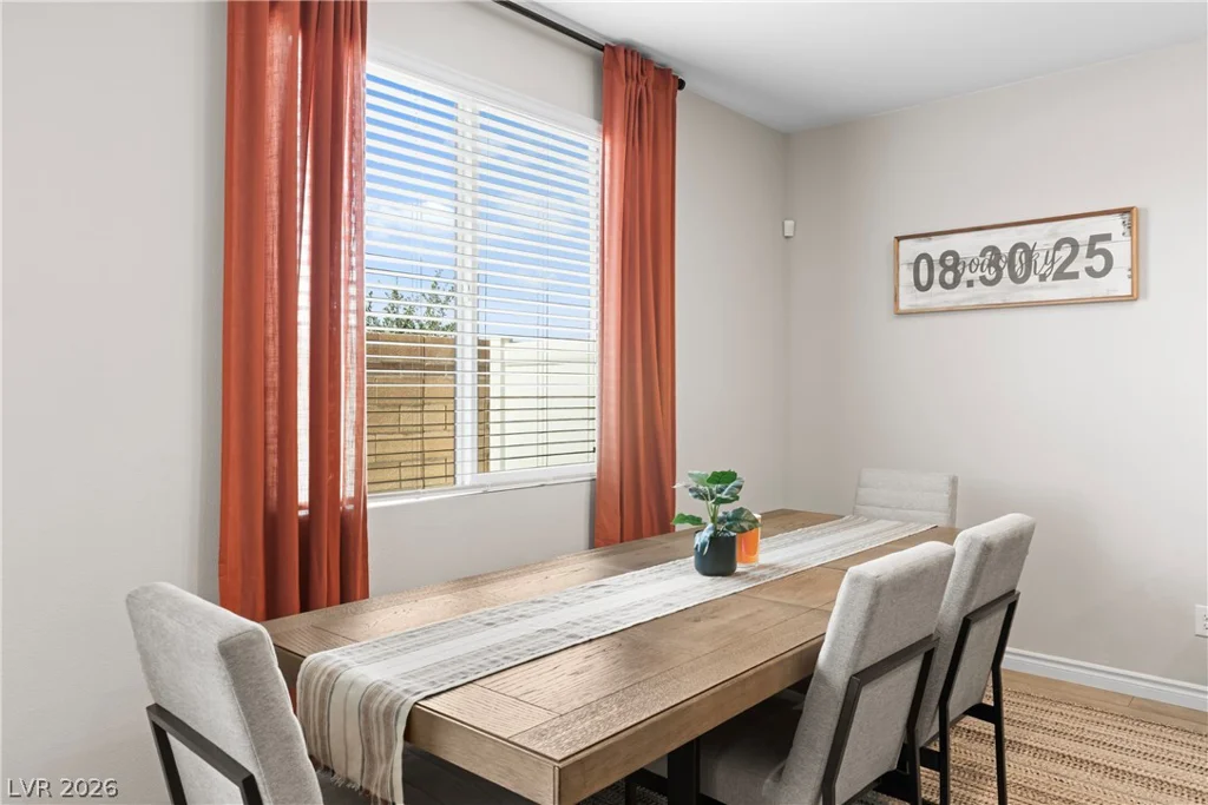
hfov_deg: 73.7
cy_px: 402
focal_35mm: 24
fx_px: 805
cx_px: 604
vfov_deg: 53.1
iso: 400
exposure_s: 1/25
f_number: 8
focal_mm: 24
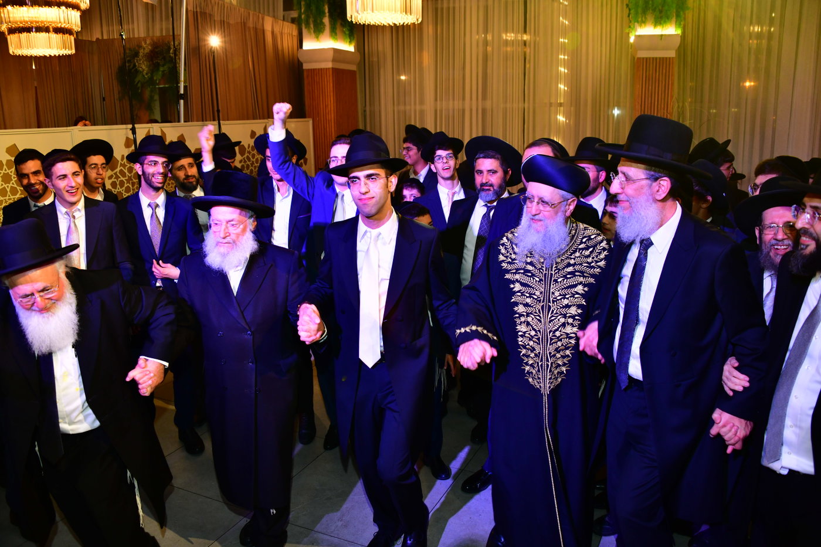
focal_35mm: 28
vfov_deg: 46.4
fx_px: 638
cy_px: 274
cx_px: 410
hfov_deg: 65.5
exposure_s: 1/125
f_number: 5.6
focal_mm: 28
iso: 800
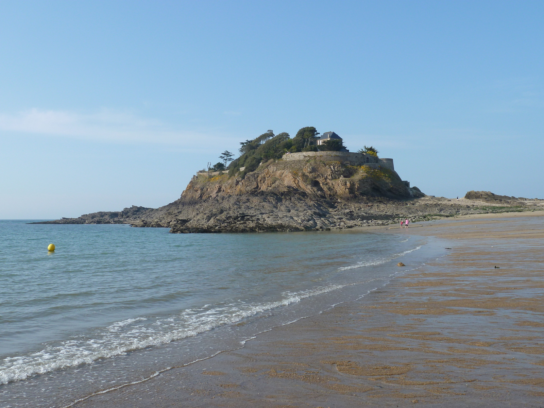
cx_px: 272
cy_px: 204
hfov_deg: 50.1
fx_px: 581
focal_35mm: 37
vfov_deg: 38.7
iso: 80
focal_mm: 6.1
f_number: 4.5
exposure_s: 1/500
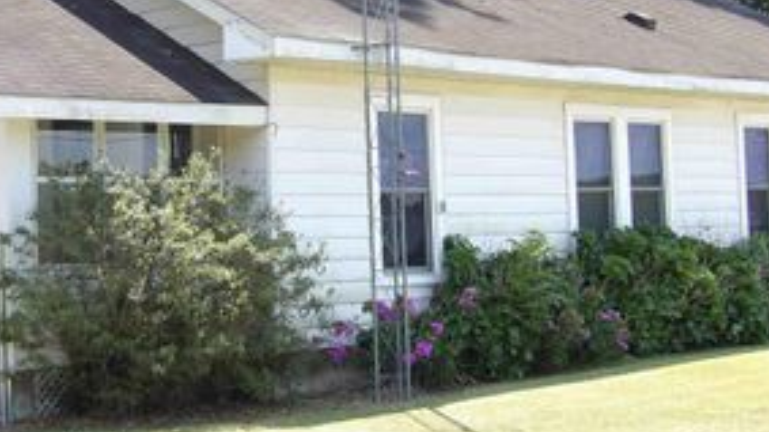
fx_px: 1529
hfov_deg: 28.1
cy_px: 178
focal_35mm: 75
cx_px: 264
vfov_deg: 16.1
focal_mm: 7
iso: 100
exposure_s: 1/196
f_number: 3.7
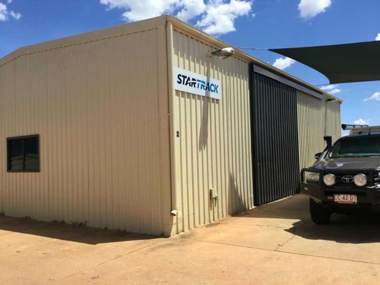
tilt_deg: -0.3
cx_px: 190
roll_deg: +1.8
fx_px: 340
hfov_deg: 58.4
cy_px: 142
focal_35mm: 31
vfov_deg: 45.4
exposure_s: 1/1335
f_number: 2.4
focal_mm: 3.3
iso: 25
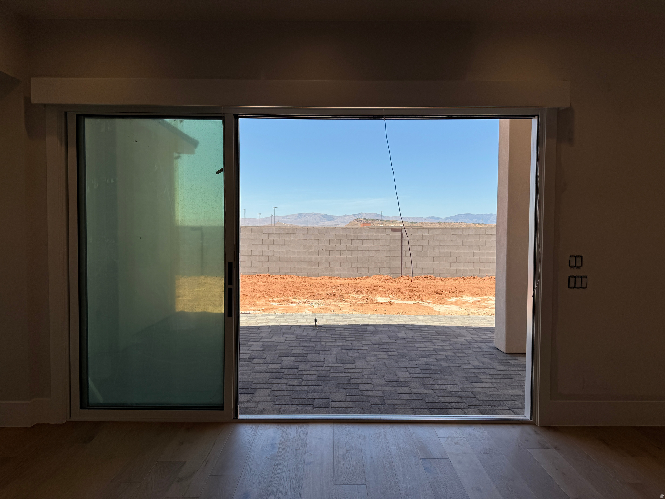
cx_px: 332
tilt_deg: -1.7
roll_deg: +0.0
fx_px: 461
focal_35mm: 24
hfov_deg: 71.6
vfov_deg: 56.8
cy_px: 250
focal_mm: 6.76
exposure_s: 1/2833
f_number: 1.78
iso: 80
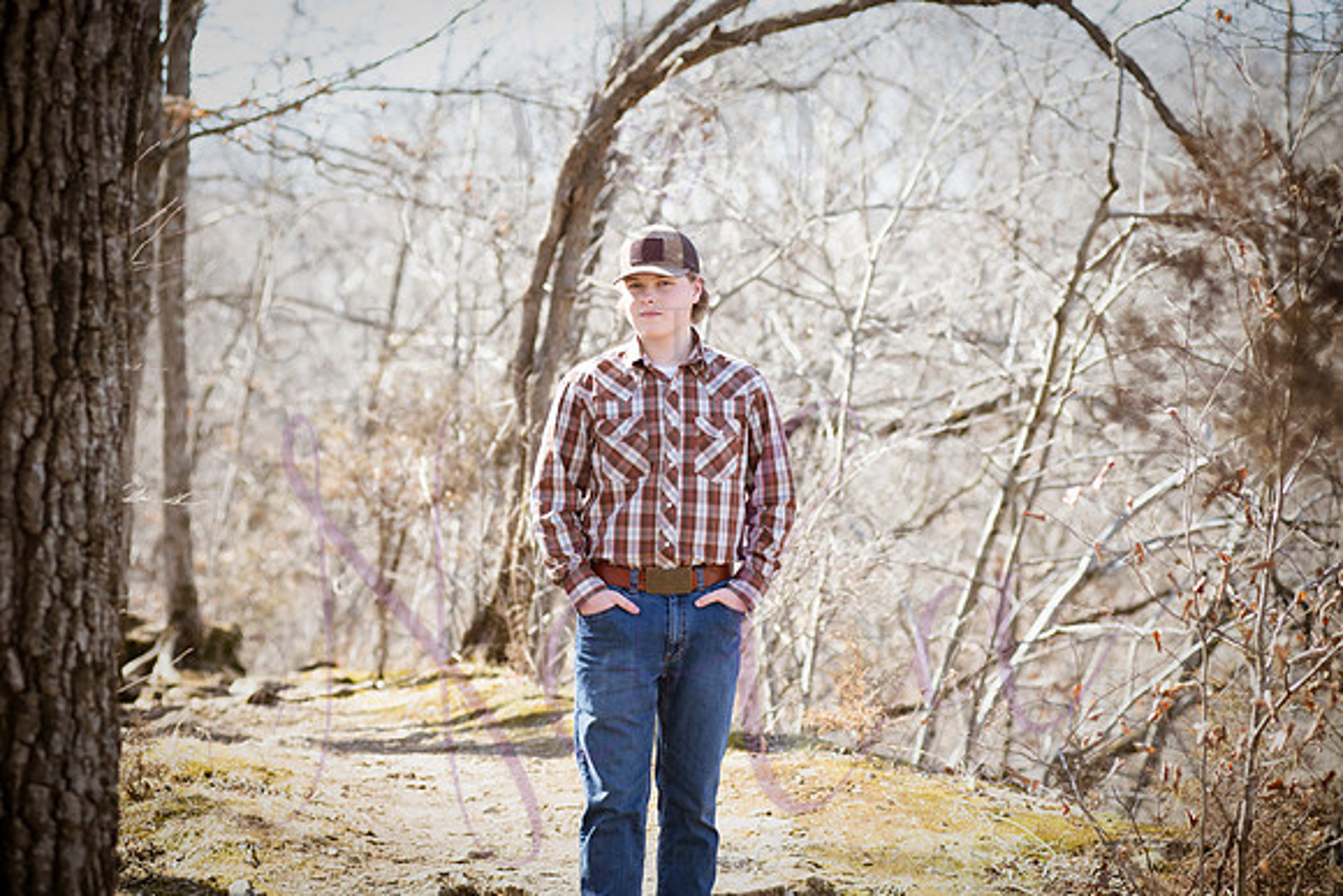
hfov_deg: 19.5
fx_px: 3918
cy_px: 448
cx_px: 672
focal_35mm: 105
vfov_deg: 13.0
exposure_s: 1/1000
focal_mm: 105
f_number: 4.5
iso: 800
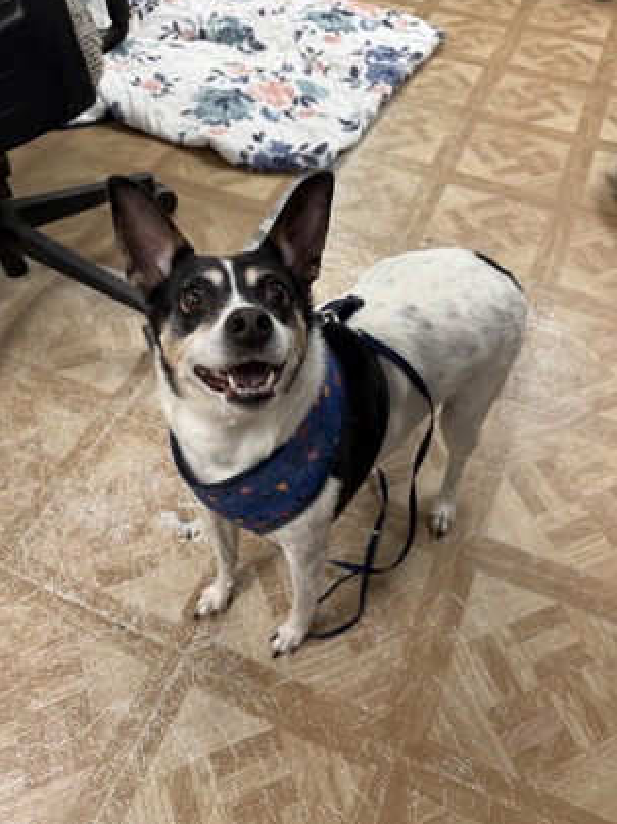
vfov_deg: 69.4
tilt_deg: -52.2
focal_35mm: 25
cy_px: 417
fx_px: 594
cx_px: 320
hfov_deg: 54.8
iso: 125
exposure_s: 1/60
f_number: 1.78
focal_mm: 6.76
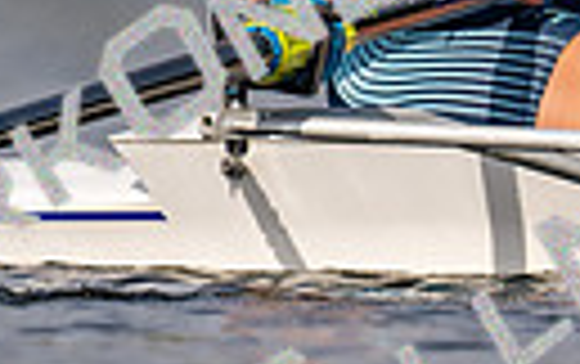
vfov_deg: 0.3
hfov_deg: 0.5
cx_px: 1164
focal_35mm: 4129
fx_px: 65352
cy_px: -151
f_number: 4
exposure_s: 1/2500
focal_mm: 600
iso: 200
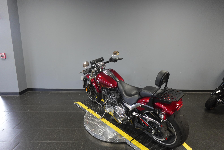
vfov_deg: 61.9
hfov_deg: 84.0
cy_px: 75
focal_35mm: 20
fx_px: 124
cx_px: 112
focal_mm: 7.6
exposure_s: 1/80
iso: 500
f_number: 2
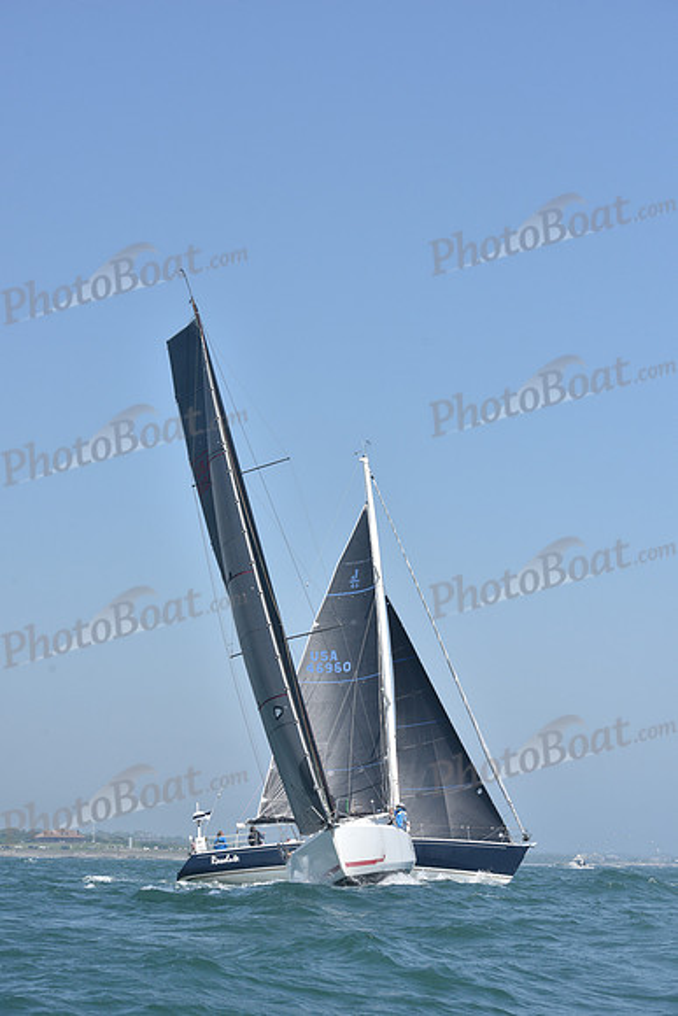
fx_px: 2117
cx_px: 339
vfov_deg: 27.0
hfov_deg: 18.2
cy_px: 508
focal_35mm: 75
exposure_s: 1/1000
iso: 320
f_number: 9
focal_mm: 75
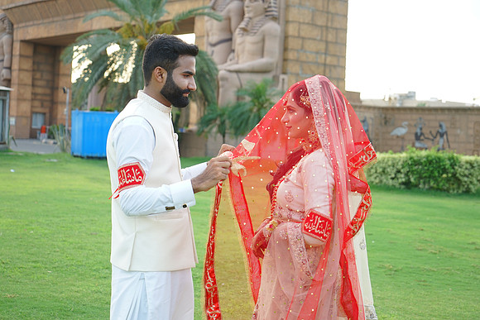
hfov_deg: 36.2
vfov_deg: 24.6
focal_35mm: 55
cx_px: 240
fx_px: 733
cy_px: 160
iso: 320
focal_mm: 55
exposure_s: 1/200
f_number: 4
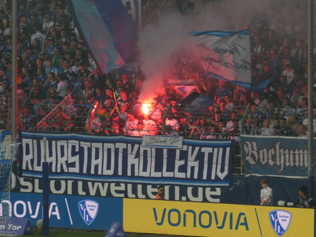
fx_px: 3668
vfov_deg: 3.7
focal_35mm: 402
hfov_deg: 4.9
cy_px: 88
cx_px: 135
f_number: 5.8
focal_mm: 53.8
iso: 160
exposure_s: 1/100
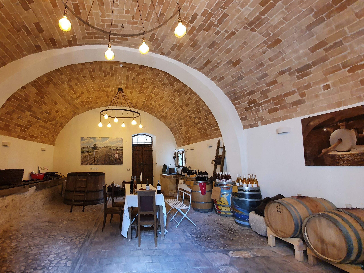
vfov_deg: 89.9
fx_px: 137
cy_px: 136
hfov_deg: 106.2
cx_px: 182
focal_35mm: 13
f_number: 2.2
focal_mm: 1.8
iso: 320
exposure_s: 1/33
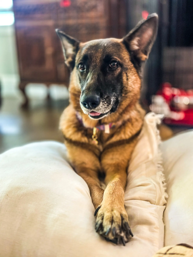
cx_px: 96
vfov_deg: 39.7
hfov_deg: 30.3
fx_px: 357
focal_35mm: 48
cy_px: 128
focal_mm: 6.86
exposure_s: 1/40
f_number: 1.78
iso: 500
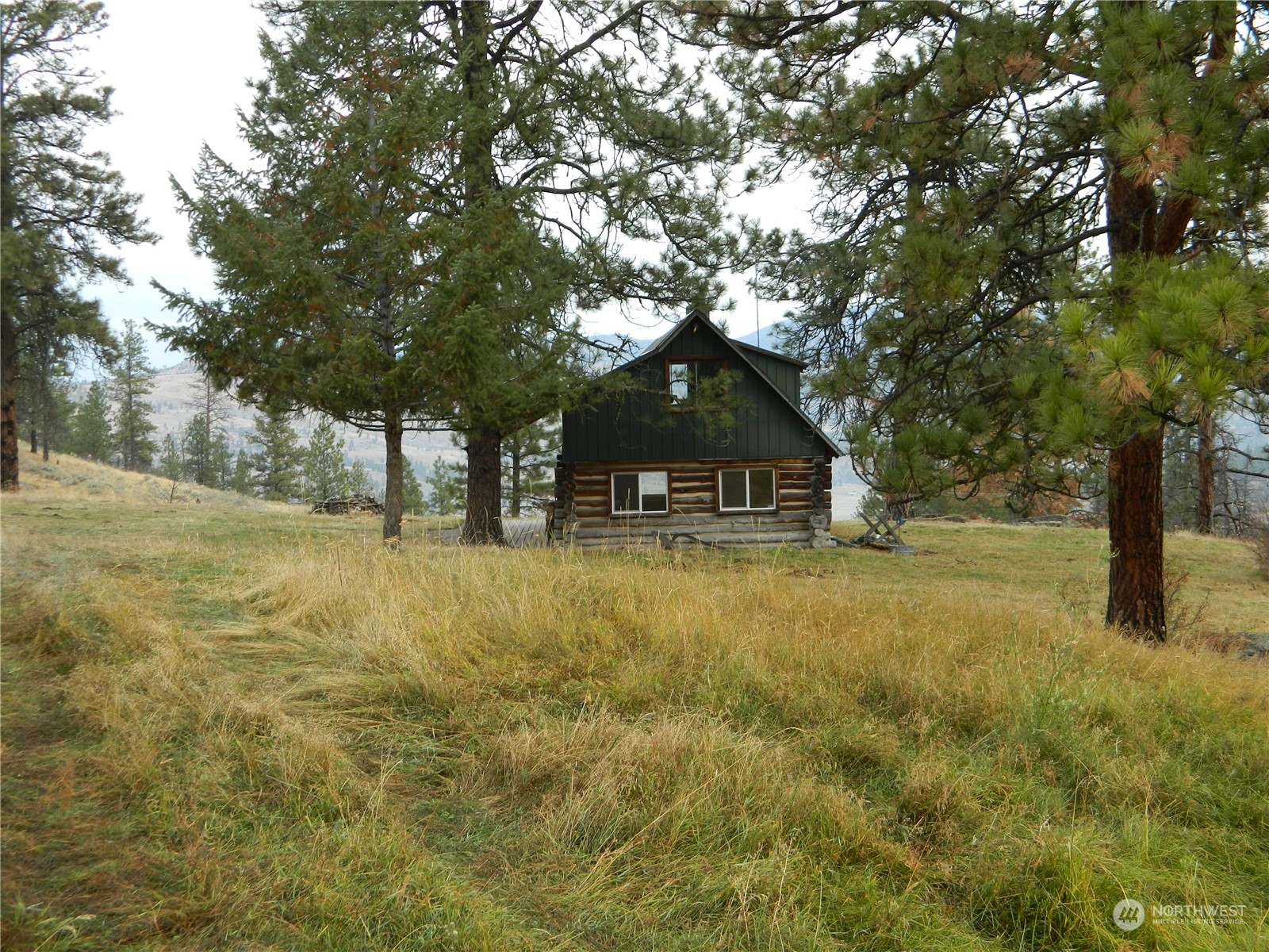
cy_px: 476
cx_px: 634
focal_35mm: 41
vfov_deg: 35.1
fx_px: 1503
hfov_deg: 45.8
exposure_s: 1/80
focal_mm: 7.3
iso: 80
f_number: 3.5
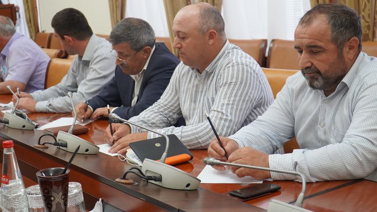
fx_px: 545
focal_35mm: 55
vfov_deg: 22.0
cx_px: 195
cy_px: 95
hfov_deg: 38.1
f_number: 4
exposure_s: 1/160
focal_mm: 31
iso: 2000
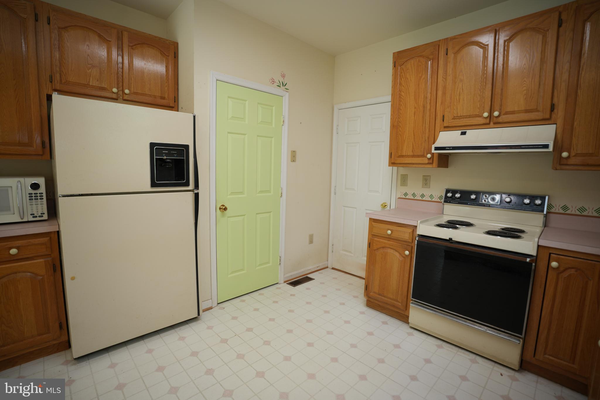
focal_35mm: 16
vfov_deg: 73.7
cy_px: 200
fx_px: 267
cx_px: 300
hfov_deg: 96.7
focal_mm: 16
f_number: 2.8
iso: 160
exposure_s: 1/60
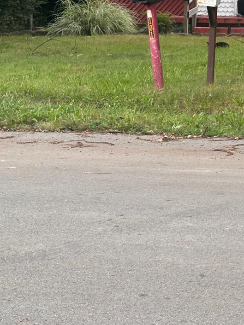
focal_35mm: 102
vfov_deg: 18.9
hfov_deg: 14.3
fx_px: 959
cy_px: 19
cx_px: 248
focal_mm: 6.86
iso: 80
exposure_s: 1/93
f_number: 1.78
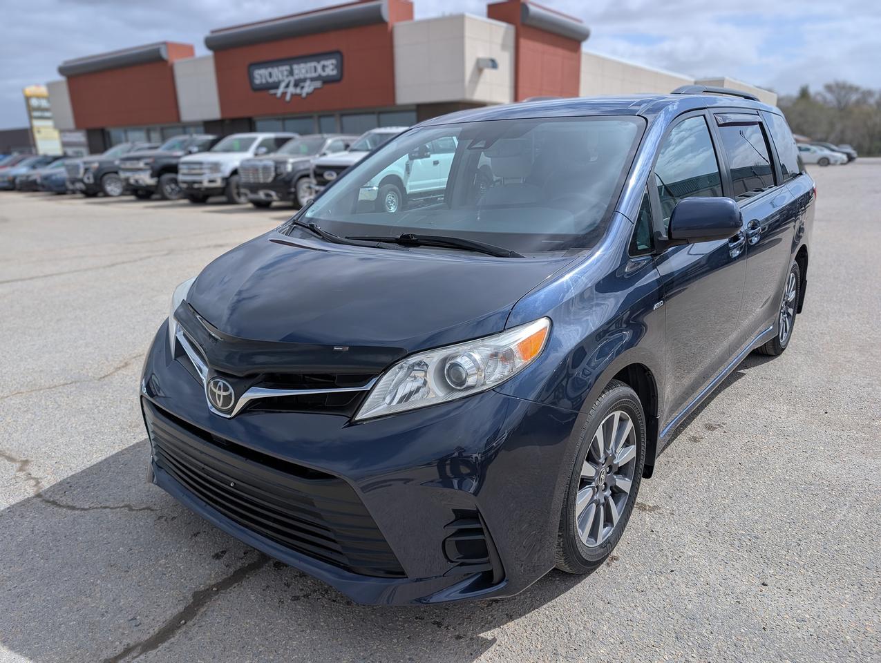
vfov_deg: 56.9
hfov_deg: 71.5
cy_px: 332
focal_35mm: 24
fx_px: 612
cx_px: 440
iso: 20
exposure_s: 1/1484
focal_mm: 6.9
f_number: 1.68
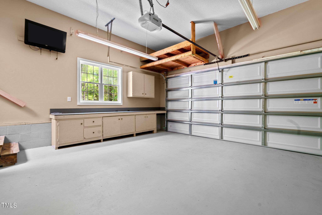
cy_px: 108
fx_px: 143
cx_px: 161
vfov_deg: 73.8
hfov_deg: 96.7
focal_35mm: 16
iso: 320
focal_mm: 16
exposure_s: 2.5
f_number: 8
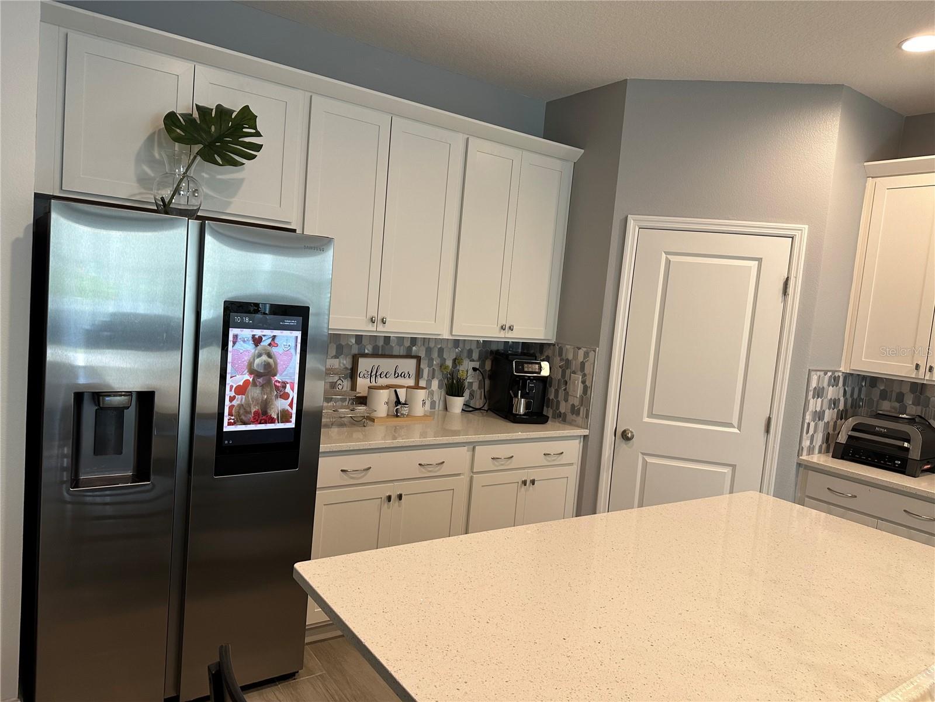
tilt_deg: -4.1
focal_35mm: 24
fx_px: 648
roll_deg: -4.8
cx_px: 468
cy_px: 351
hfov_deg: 71.6
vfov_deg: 56.8
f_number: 1.78
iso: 125
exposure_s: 1/60
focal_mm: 6.86
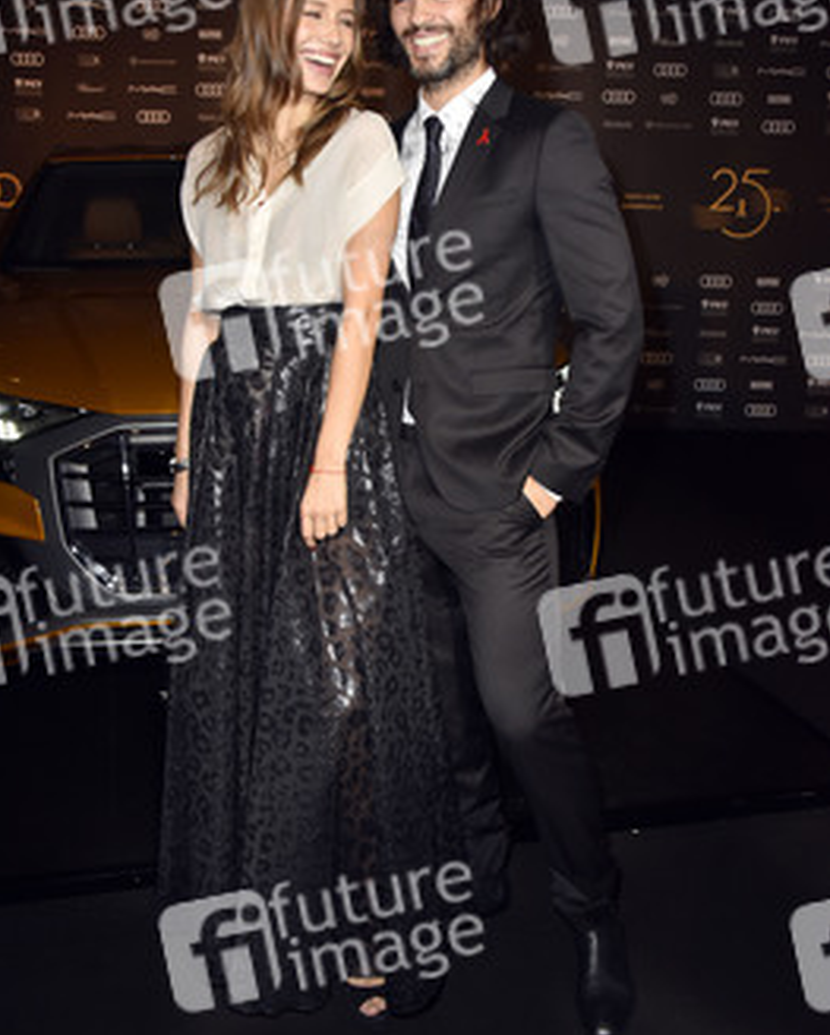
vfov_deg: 45.7
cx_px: 413
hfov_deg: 37.4
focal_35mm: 40
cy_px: 464
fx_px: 1227
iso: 1250
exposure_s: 1/200
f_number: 6.3
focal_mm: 35
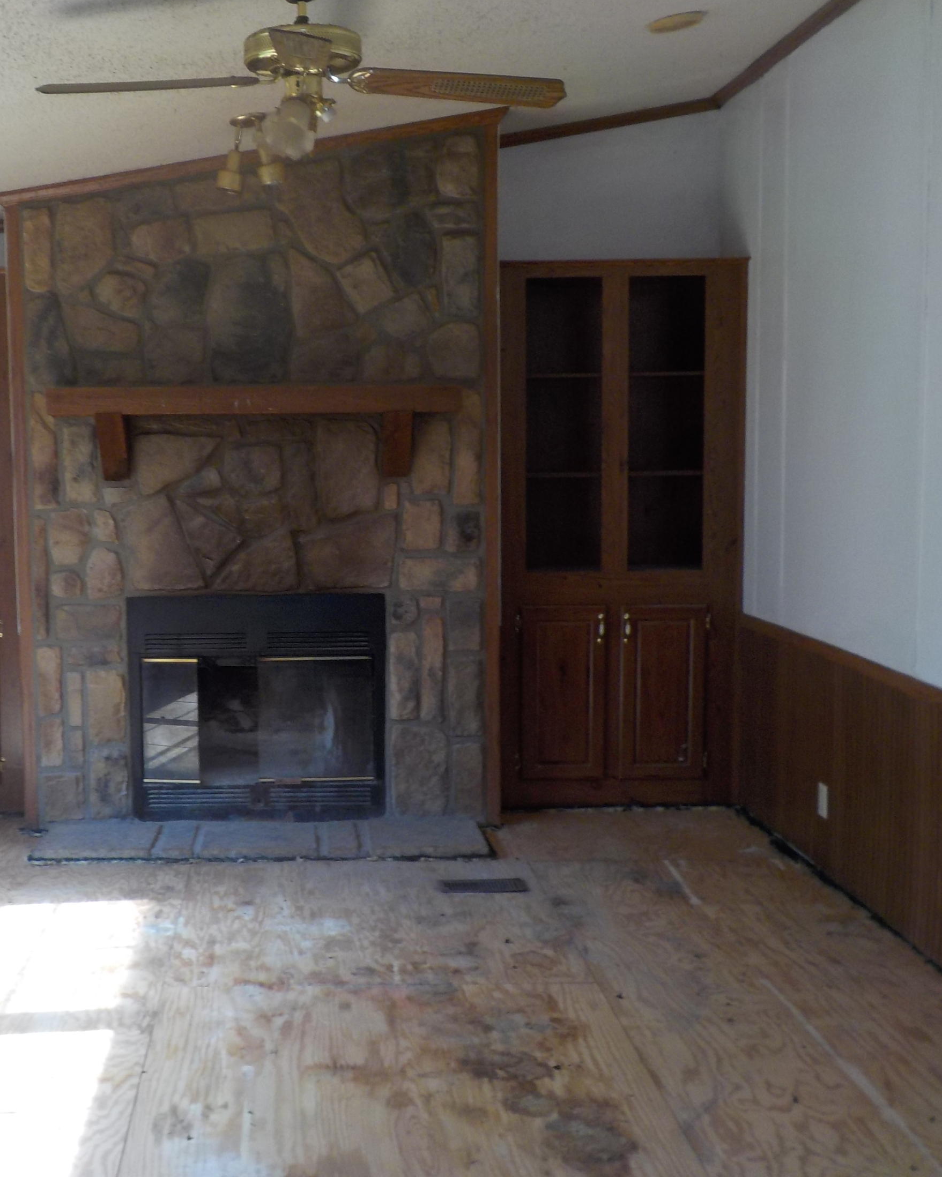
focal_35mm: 40
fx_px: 1394
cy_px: 588
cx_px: 289
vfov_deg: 45.8
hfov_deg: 36.8
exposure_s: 1/125
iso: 125
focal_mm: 4.1
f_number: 3.3
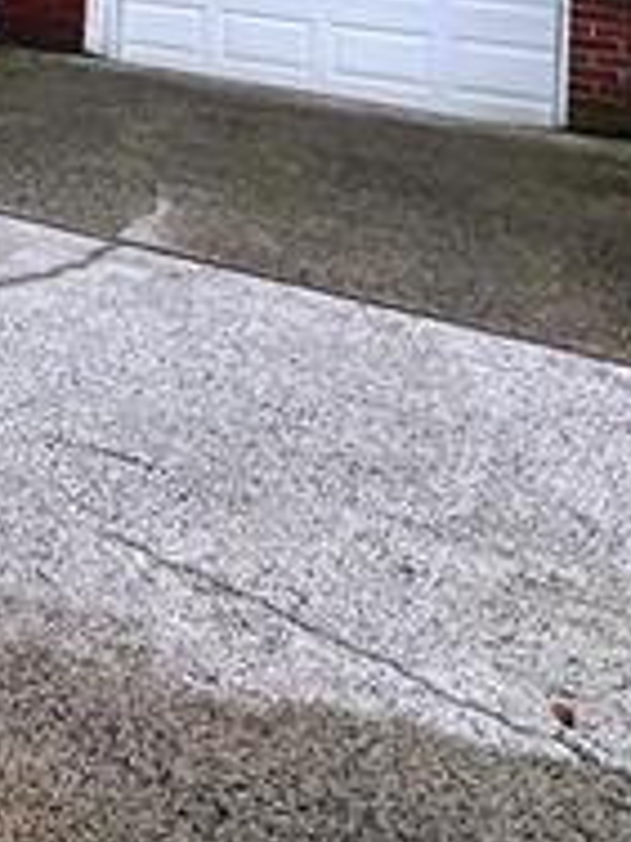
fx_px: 1288
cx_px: -456
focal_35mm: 53
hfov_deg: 20.7
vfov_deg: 29.9
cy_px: -215
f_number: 1.8
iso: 32
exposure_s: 1/396
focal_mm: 1.57
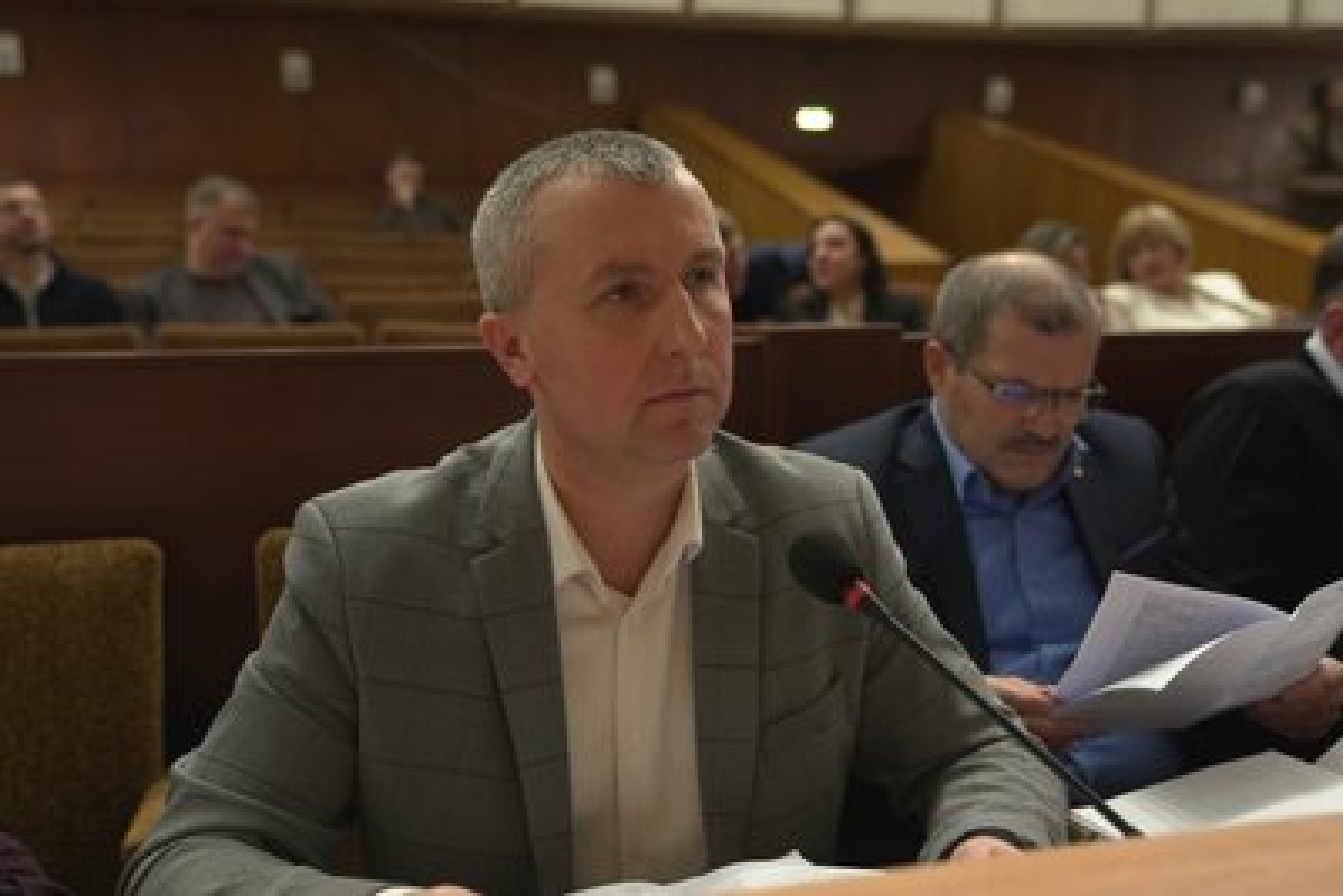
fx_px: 1381
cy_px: 448
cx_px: 672
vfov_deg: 36.0
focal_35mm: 37
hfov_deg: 51.9
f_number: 3.2
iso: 2500
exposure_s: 1/100
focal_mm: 37
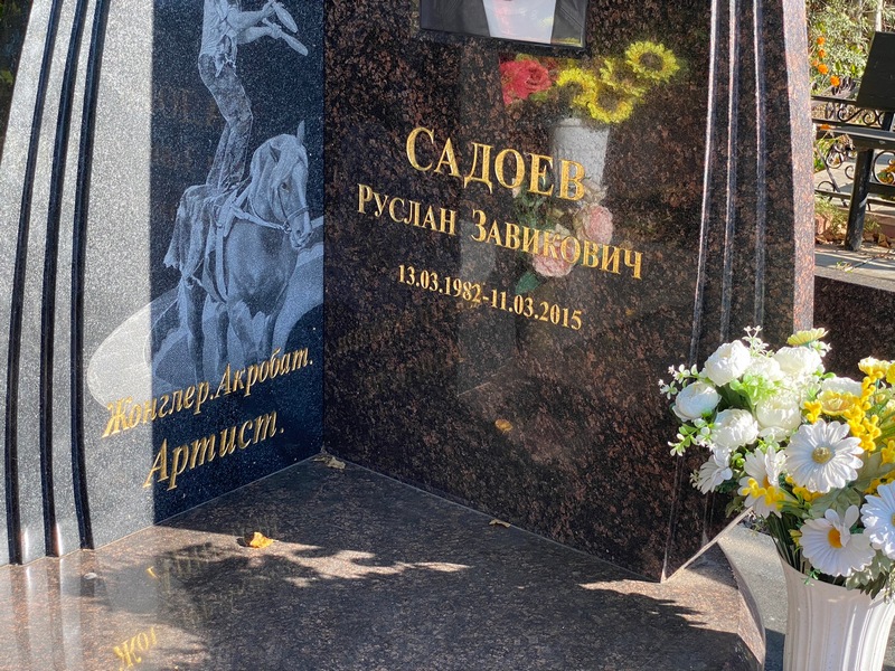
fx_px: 1344
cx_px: 448
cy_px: 336
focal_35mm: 52
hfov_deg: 36.8
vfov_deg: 28.0
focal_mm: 6
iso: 20
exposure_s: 1/274
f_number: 2
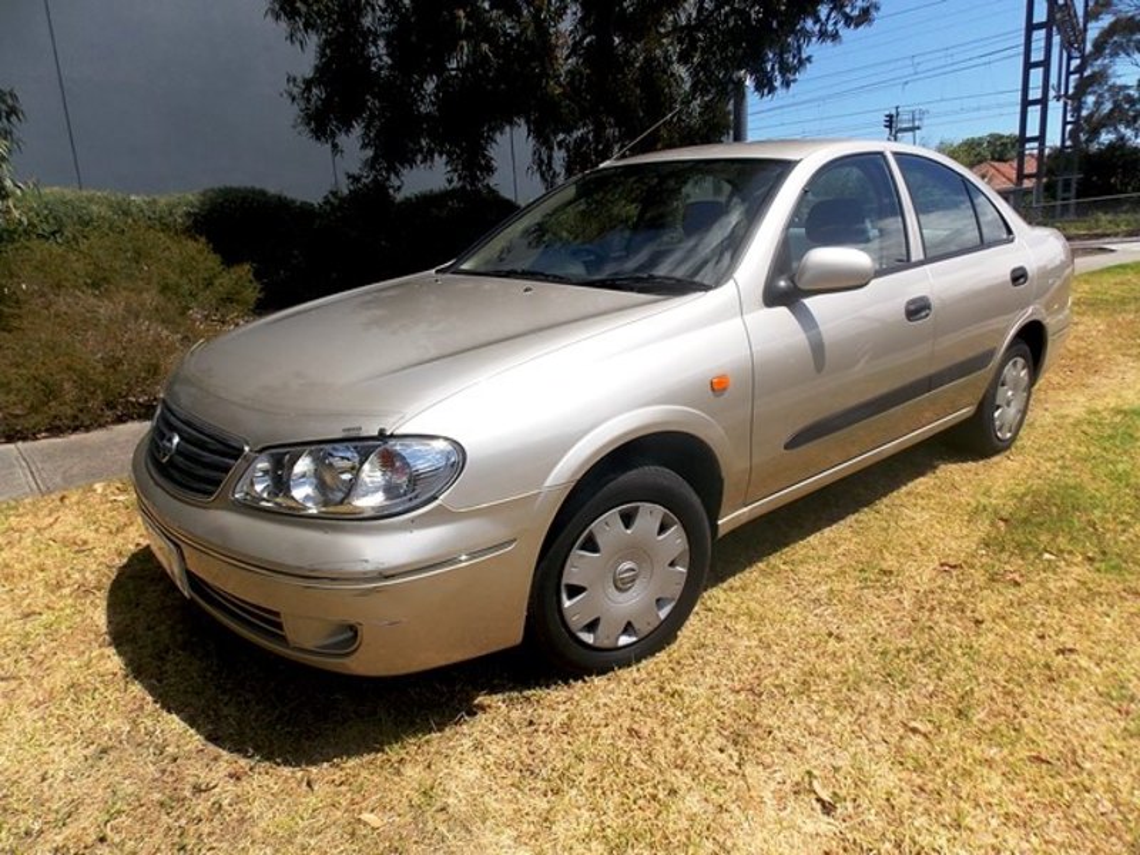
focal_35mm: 23
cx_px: 570
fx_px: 757
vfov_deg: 58.9
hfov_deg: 73.9
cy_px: 428
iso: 80
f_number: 3.1
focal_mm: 4
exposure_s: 1/1250
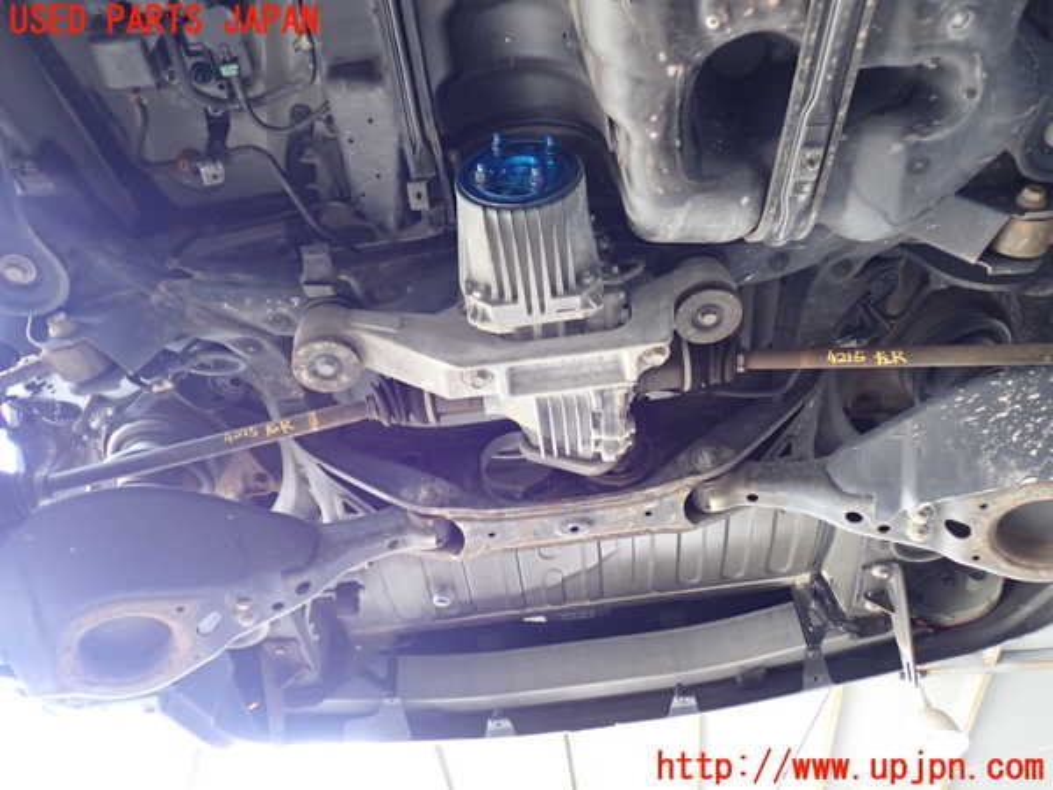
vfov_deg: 44.2
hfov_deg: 56.8
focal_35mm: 32
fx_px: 973
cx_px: 526
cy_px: 395
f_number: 2.4
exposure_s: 1/30
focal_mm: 5.79
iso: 250
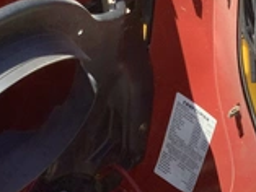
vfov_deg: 18.0
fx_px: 585
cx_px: 192
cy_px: 213
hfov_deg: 24.4
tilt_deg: -32.6
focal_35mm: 79
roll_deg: +1.7
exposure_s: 1/543
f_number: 2.4
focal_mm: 3.3
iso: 25
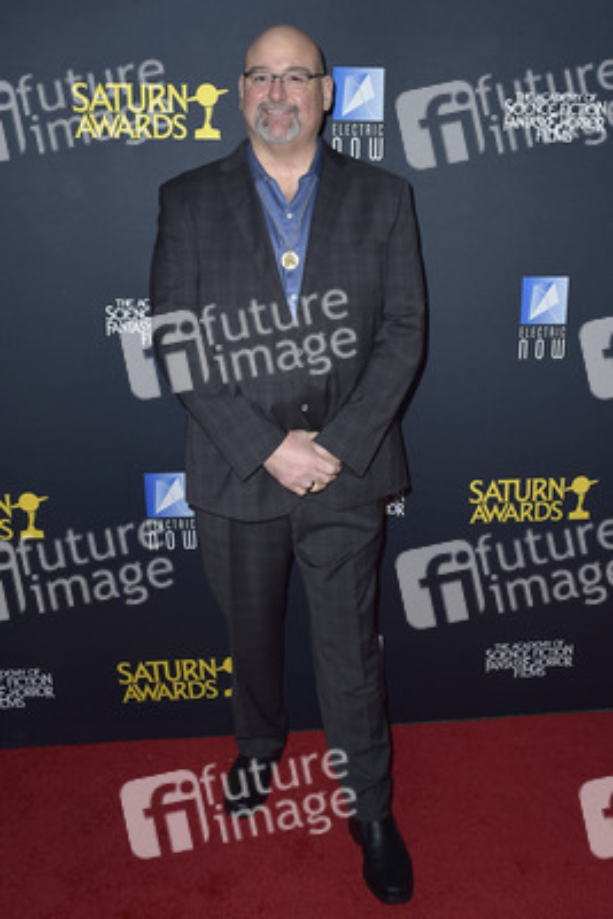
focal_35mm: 32
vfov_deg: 58.7
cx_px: 306
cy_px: 460
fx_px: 817
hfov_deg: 41.1
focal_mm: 32
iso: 250
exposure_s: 1/250
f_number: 6.3
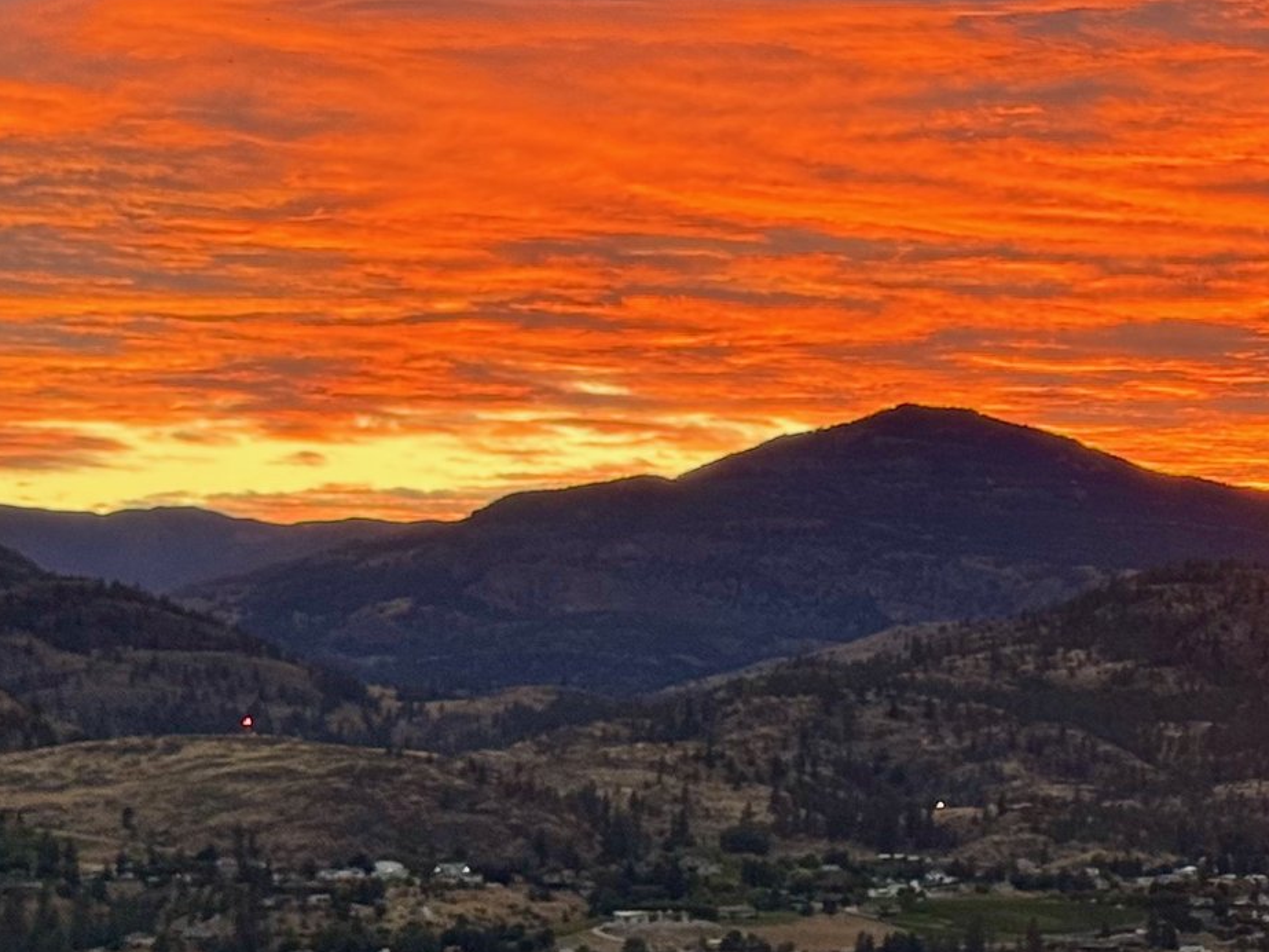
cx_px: 1559
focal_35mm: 130
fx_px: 4765
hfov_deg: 14.6
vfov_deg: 11.4
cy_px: 441
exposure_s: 1/121
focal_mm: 6.76
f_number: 1.78
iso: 64
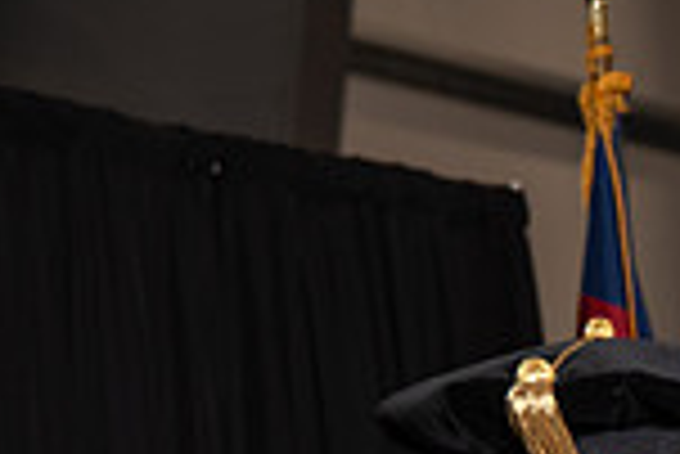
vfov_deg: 4.2
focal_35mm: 327
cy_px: 838
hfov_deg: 6.2
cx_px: 1126
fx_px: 6182
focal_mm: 85
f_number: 5
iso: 1000
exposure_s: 1/200
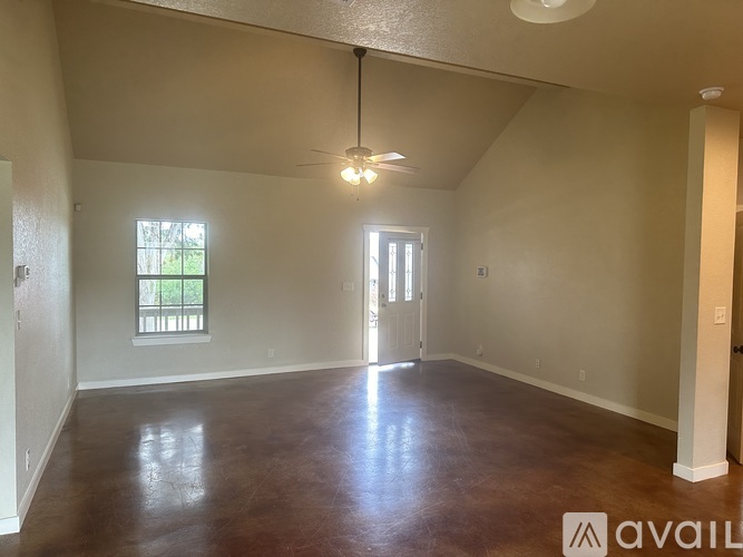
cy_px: 278
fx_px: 515
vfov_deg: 56.8
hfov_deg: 71.6
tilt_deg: -2.0
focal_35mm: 24
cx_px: 372
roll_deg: -0.7
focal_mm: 6.86
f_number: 1.78
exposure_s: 1/120
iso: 200
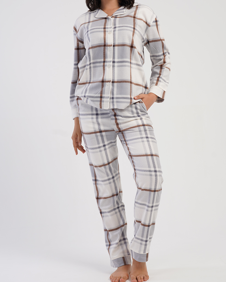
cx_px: 116
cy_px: 118
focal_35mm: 60
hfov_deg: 25.4
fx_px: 502
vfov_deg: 31.4
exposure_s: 1/125
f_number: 6.3
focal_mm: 52
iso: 100
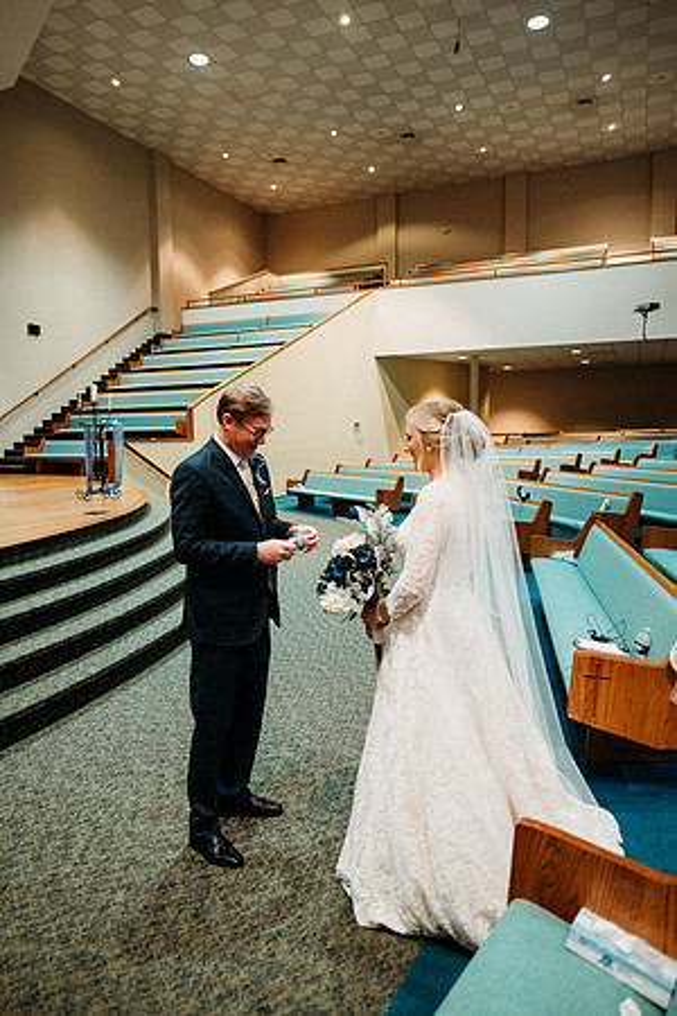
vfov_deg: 73.7
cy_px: 508
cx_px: 338
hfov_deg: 53.1
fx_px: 677
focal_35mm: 24
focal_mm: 24
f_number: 1.8
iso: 2000
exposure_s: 1/125
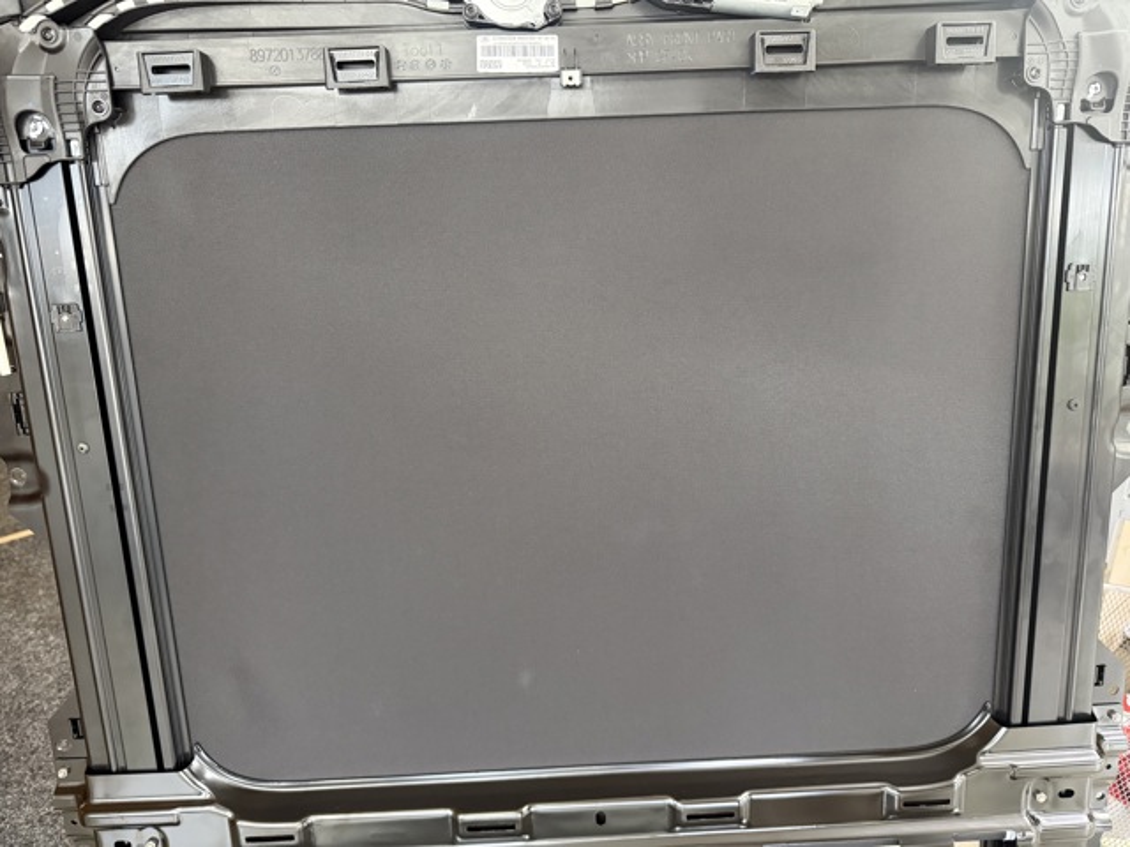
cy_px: 424
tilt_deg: -23.9
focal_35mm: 24
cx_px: 565
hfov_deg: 71.6
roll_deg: +3.8
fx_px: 783
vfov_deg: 56.8
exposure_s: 1/60
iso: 500
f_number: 1.78
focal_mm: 6.76
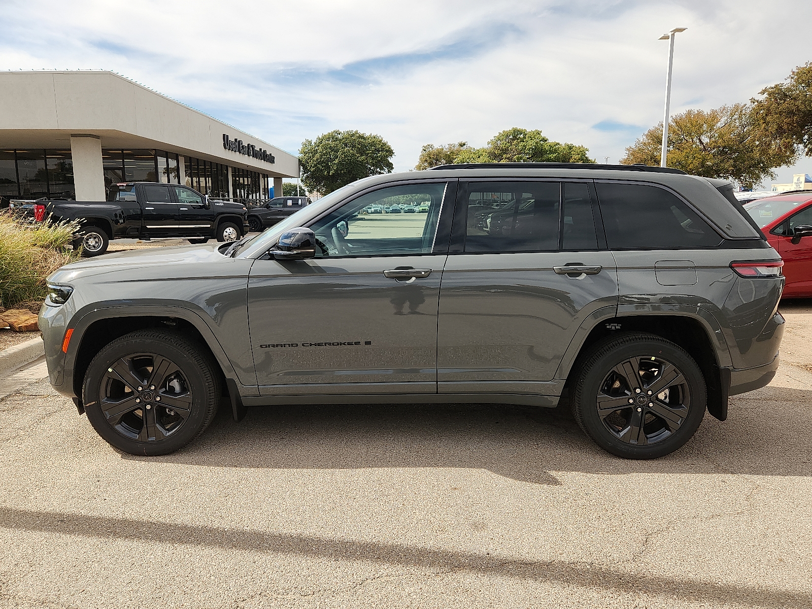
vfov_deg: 58.9
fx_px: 540
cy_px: 304
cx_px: 406
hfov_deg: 73.9
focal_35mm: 23
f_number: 1.8
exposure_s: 1/1429
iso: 50
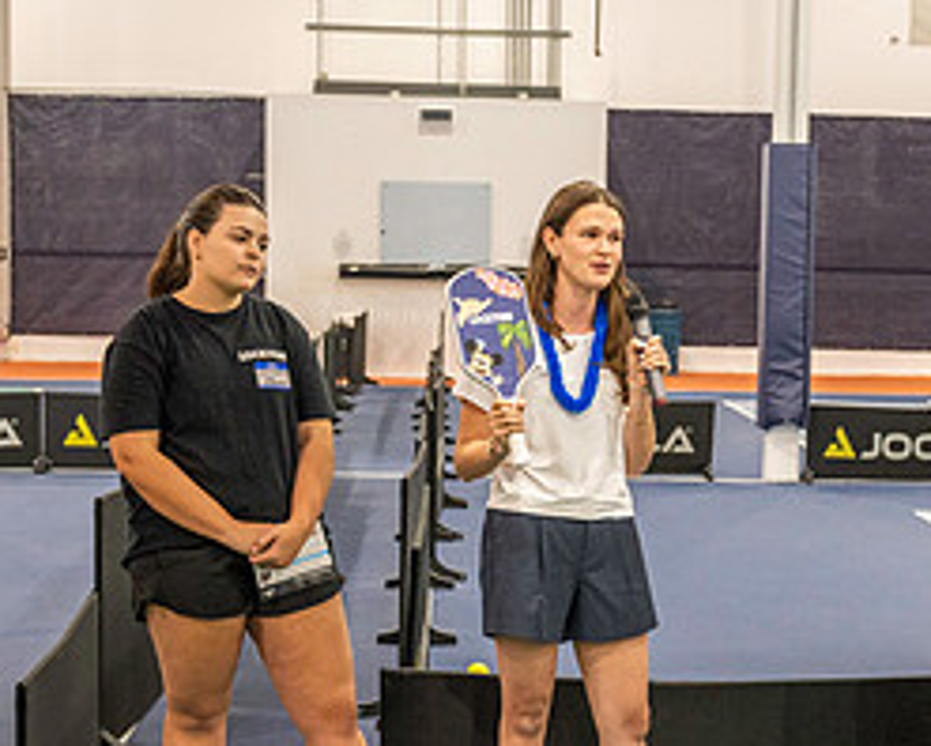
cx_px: 607
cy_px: 484
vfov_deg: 17.8
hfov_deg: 22.1
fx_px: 2372
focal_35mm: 86
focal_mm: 39
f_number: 4.5
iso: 3200
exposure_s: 1/200
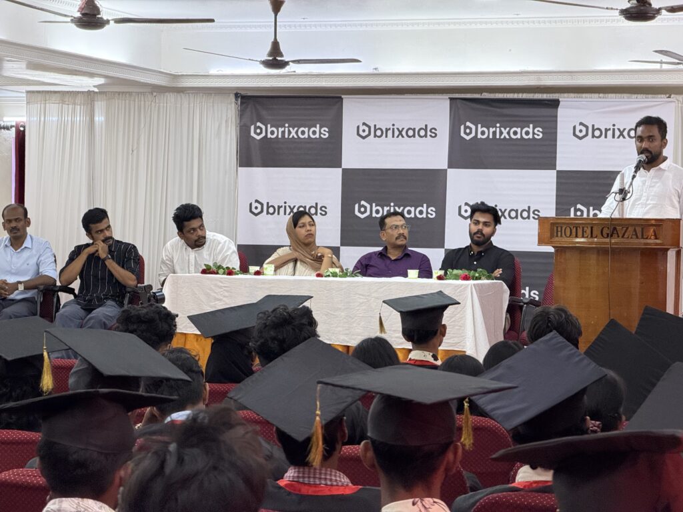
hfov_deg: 19.6
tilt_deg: -1.9
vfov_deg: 14.8
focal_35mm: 100
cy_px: 256
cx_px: 342
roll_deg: -0.2
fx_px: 1973
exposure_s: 1/50
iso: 400
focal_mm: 16.89
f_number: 2.8
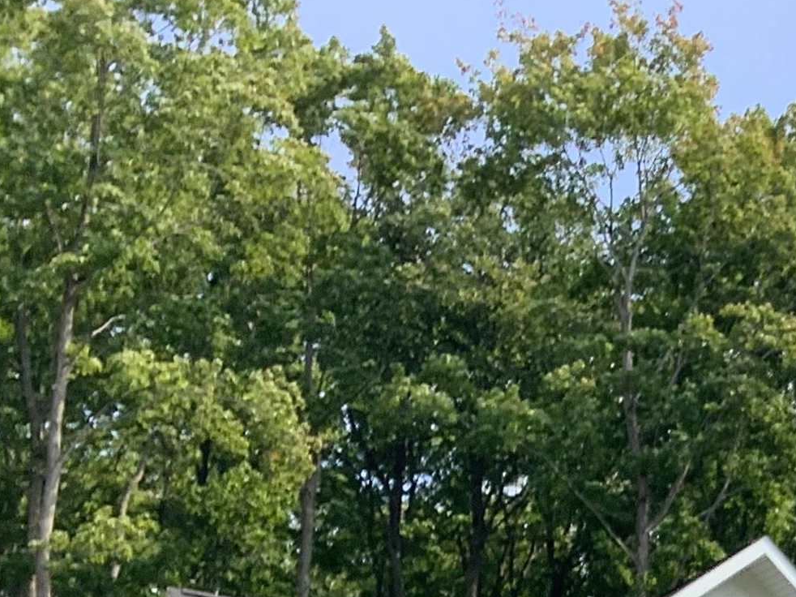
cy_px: 890
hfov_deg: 18.6
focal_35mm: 97
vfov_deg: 14.3
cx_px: 1086
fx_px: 2230
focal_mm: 3.3
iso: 25
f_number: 2.4
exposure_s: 1/455
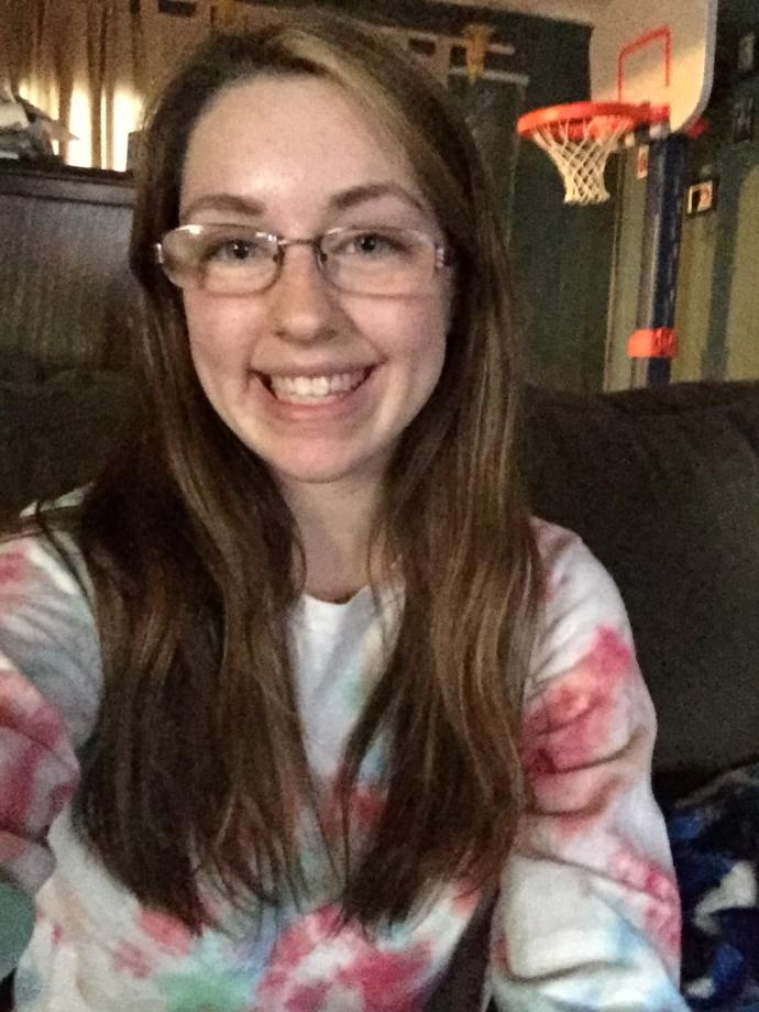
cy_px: 506
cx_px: 380
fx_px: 906
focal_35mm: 31
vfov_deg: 58.4
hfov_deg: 45.4
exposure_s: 1/15
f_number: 2.2
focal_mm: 2.65
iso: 2000
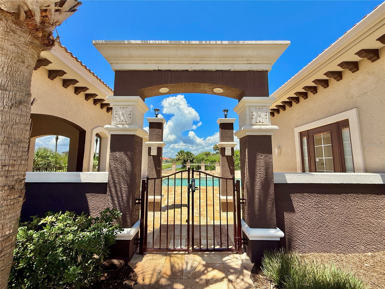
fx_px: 156
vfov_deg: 85.7
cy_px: 144
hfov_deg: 102.1
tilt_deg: +7.3
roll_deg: -1.1
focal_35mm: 14
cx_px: 192
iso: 50
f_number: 2.2
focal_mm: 2.22
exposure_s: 1/2611
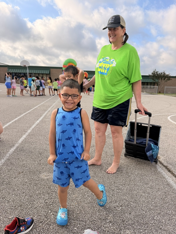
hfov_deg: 56.8
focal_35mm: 24
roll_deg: -0.2
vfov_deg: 71.6
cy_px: 117
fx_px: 163
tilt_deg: -10.6
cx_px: 88
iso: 100
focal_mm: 6.76
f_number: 1.78
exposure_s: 1/2801
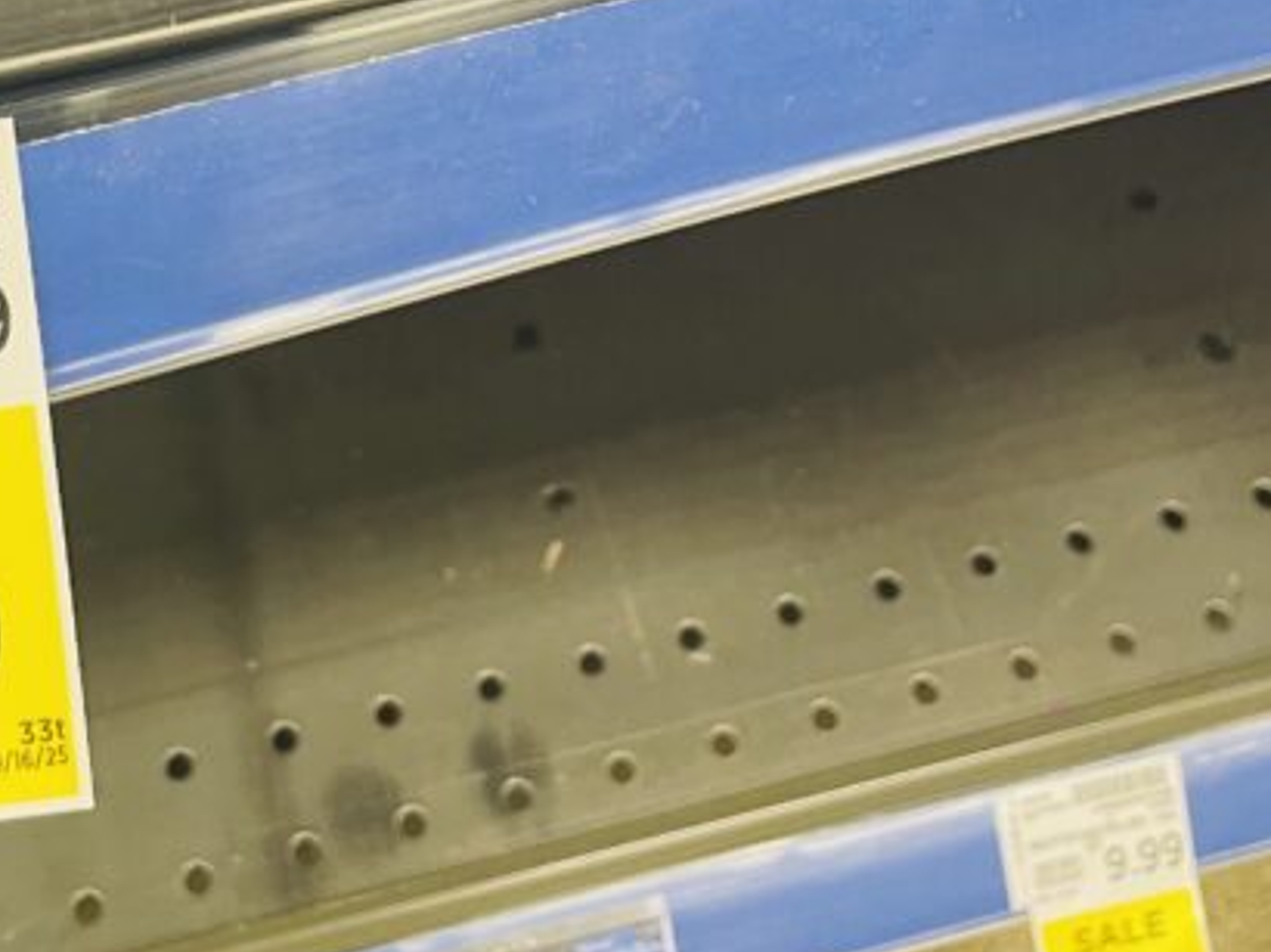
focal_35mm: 65
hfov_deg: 29.6
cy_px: -326
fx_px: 2385
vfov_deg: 20.4
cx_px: 388
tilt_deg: -49.7
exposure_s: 1/43
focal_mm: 4.2
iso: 160
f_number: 1.6
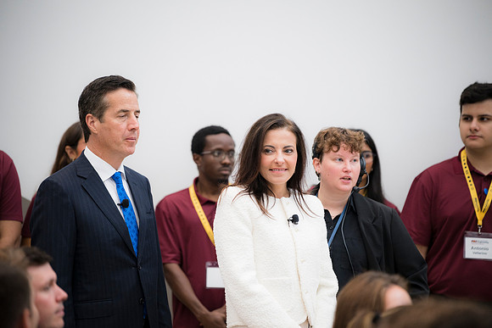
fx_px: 2050
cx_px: 246
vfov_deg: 9.2
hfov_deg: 13.7
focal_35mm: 150
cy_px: 164
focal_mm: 150
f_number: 2.8
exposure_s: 1/200
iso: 720
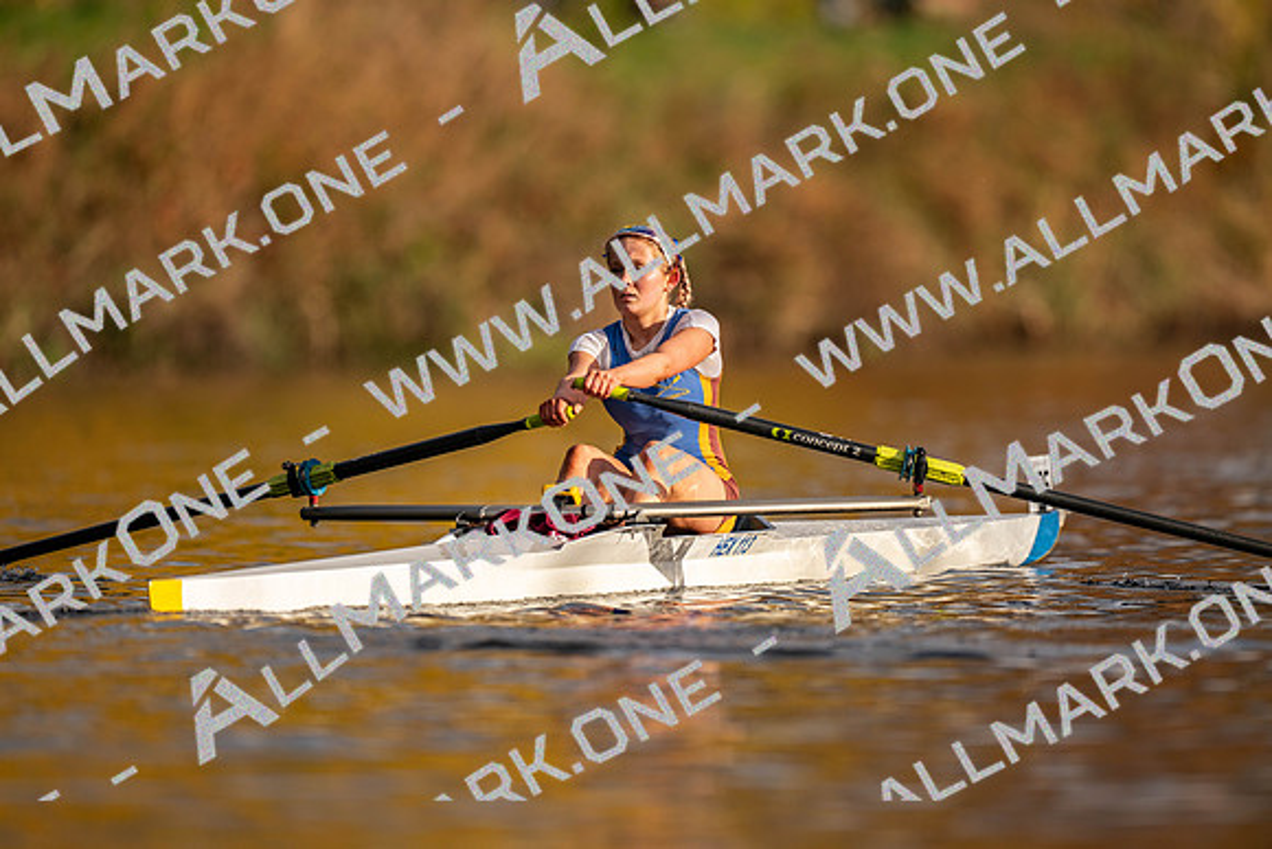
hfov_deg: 3.4
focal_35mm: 600
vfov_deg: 2.3
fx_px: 21204
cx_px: 636
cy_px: 424
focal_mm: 600
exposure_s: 1/2500
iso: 220
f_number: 4
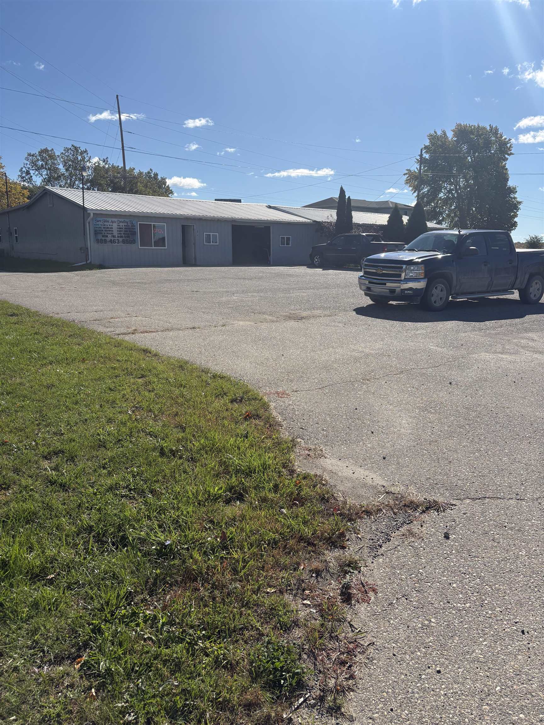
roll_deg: -0.3
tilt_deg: -11.5
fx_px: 545
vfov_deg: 67.3
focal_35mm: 26
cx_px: 272
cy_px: 362
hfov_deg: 53.1
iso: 50
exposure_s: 1/5348
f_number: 1.6
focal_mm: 5.96
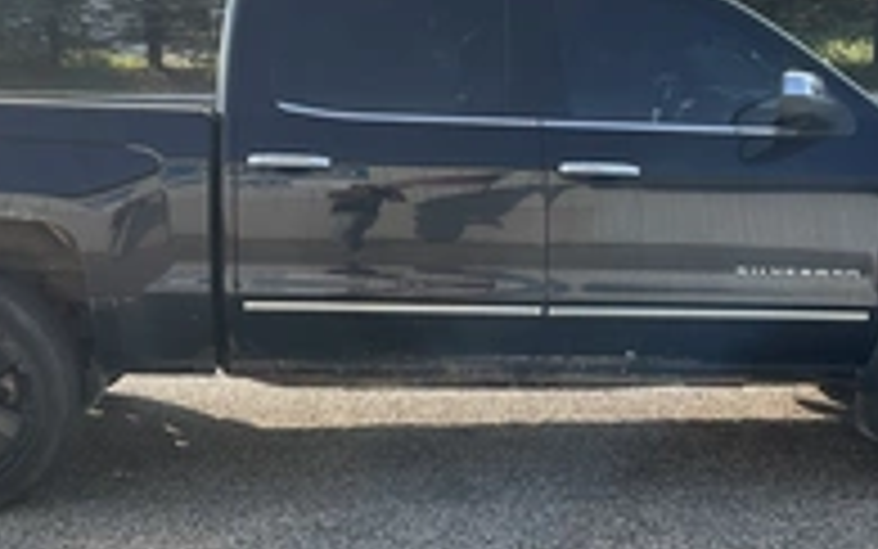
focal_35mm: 63
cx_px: 468
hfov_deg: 32.5
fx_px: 1508
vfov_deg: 20.6
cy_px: 238
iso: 25
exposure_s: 1/719
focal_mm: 3
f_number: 1.8
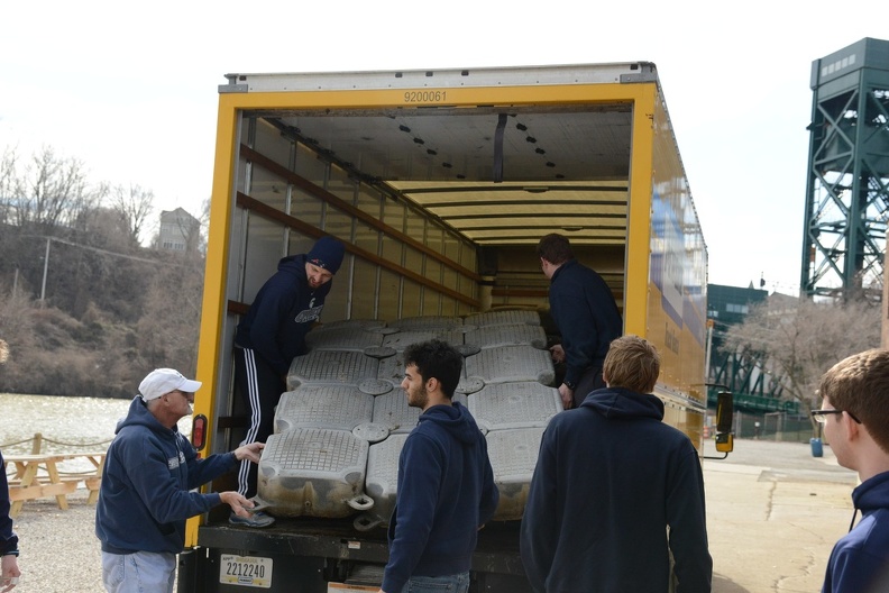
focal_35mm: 46
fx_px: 1136
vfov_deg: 29.2
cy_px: 296
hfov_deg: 42.7
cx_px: 444
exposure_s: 1/8000
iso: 2800
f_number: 5
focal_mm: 46
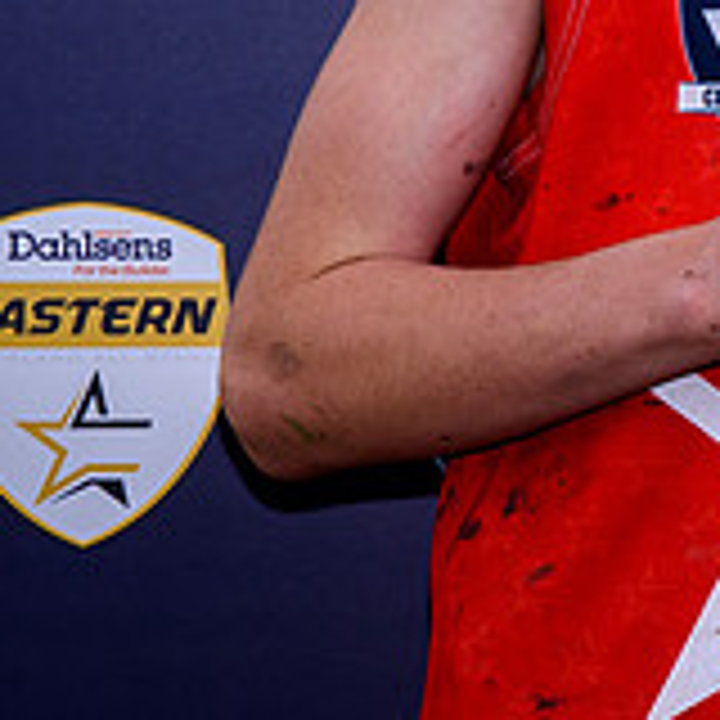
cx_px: 984
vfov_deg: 5.8
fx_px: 7083
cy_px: -48
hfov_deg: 5.8
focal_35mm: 301
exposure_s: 1/160
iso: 100
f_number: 5.6
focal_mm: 44
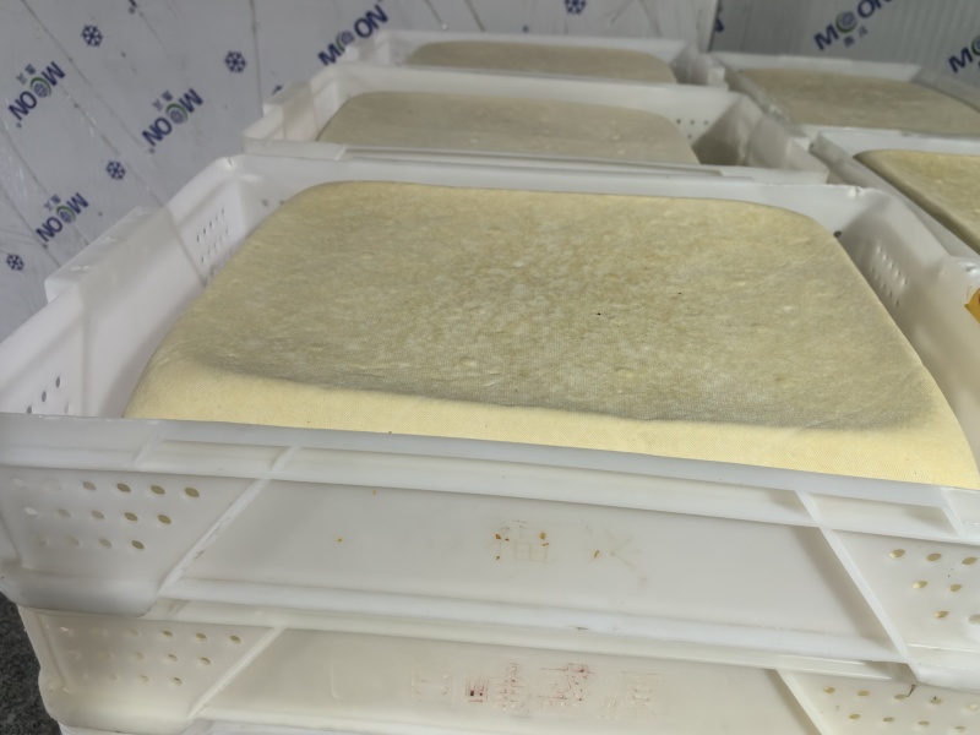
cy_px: 368
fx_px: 764
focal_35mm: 27
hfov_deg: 65.3
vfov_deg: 51.4
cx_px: 490
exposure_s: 1/100
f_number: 2
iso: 200
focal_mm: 5.75
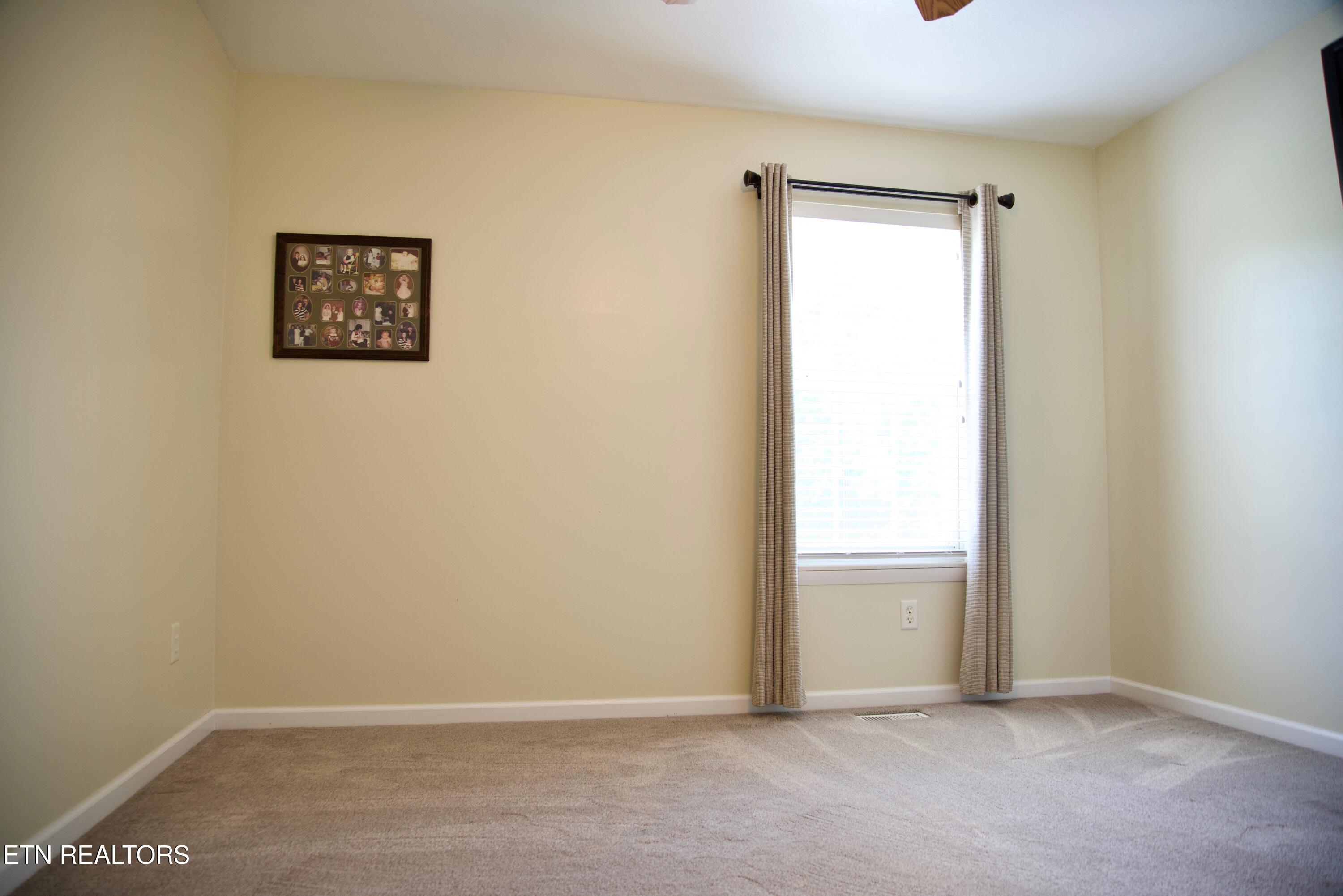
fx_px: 896
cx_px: 672
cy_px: 448
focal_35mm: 24
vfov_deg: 53.2
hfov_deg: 73.7
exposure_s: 1/60
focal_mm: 24
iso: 800
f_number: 4
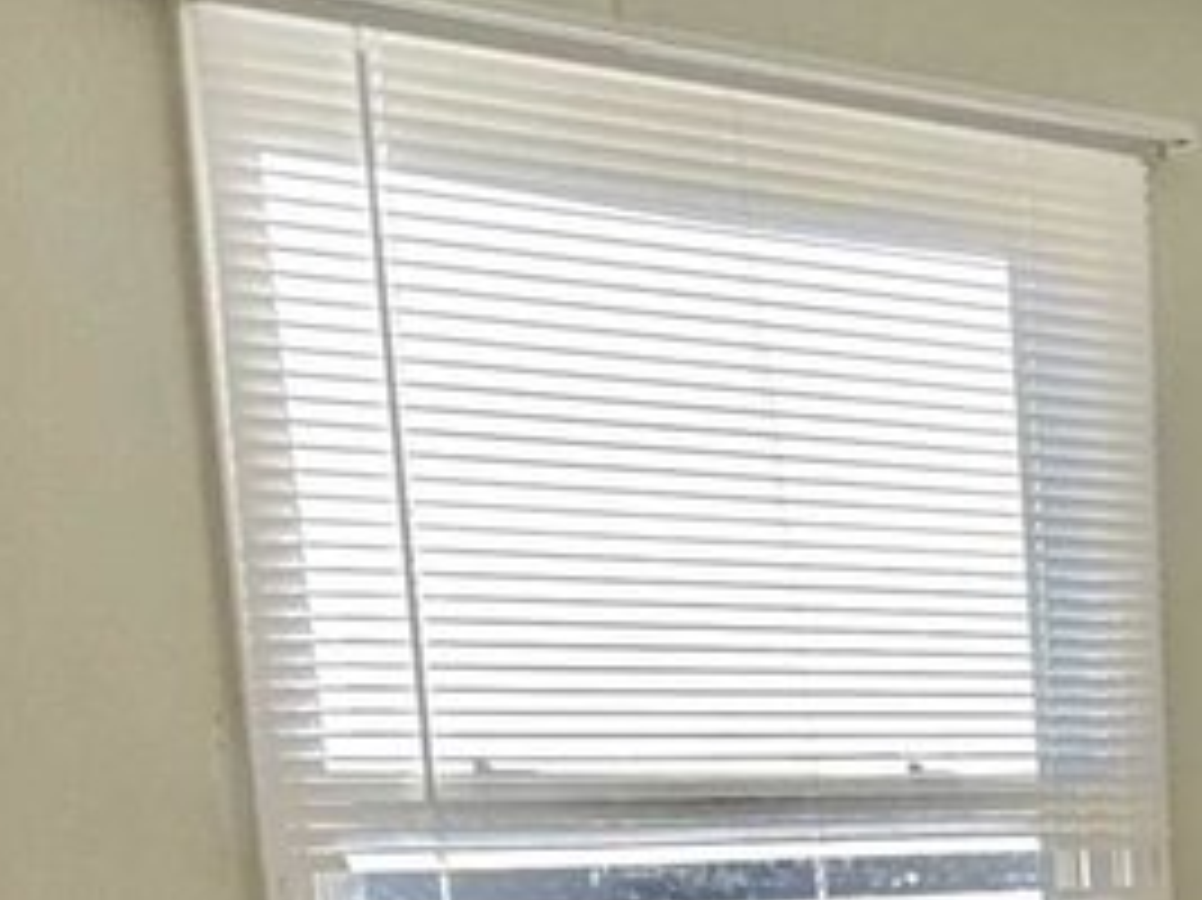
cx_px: 1828
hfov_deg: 20.0
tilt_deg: -10.6
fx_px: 2915
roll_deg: +0.5
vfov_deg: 16.1
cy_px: 1354
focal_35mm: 84
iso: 64
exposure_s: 1/353
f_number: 2.2
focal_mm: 2.22
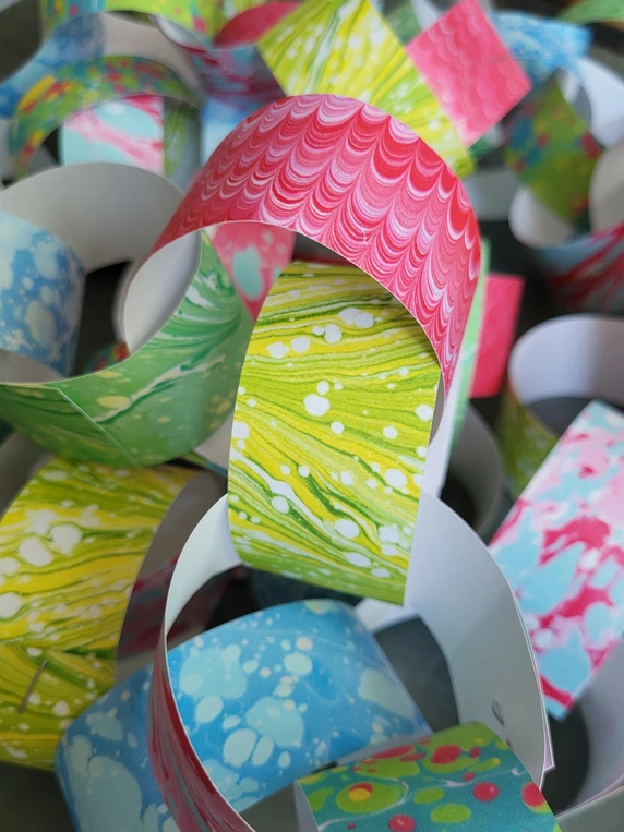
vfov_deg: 59.9
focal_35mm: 30
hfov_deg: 46.8
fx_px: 721
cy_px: 451
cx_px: 326
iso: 250
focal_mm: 5.4
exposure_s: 1/100
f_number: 1.8
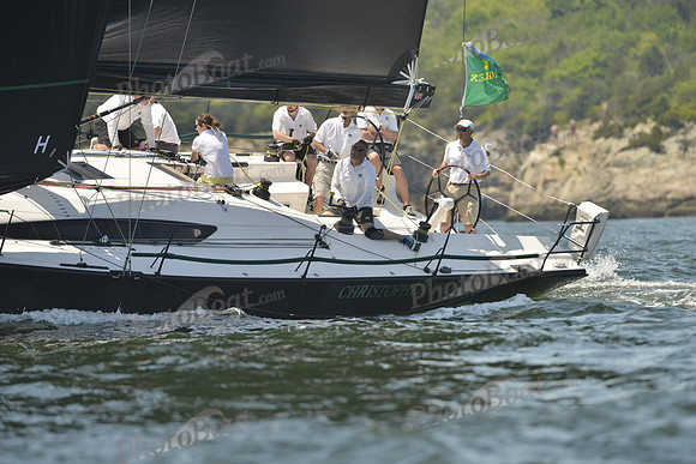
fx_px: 7735
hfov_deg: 5.2
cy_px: 232
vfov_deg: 3.4
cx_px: 348
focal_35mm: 400
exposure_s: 1/1250
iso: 280
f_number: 5.6
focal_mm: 400
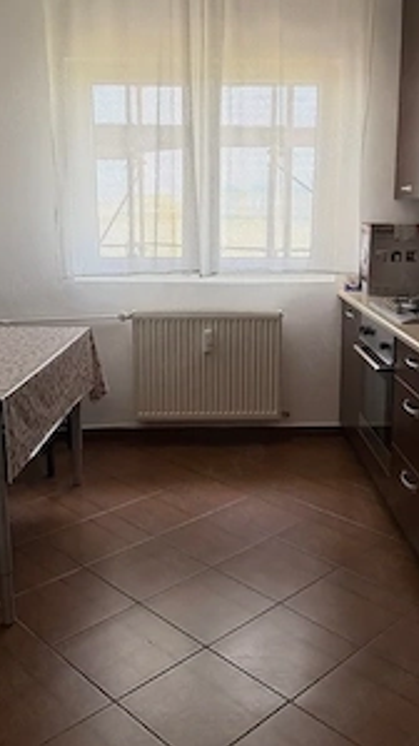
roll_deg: -0.4
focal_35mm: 35
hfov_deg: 33.7
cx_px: 234
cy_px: 337
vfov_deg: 56.5
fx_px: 692
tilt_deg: -10.5
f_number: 1.78
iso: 125
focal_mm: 6.76
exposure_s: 1/100
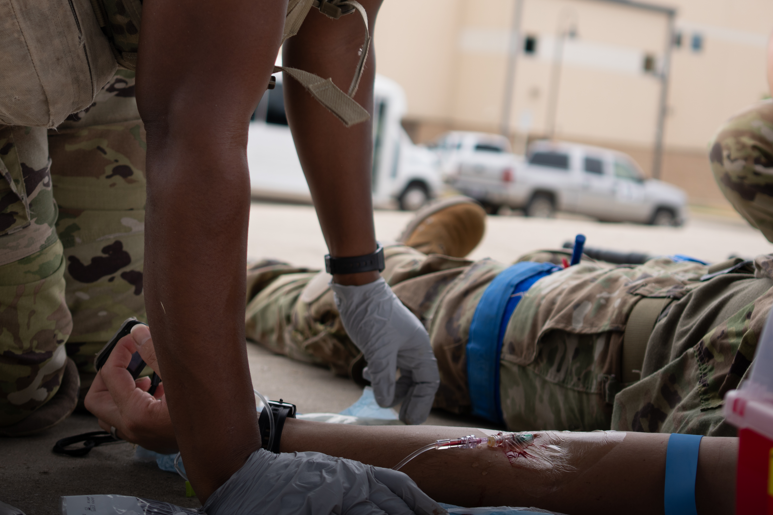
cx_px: 396
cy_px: -8
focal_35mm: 73
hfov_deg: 27.7
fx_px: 1567
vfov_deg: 18.2
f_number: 2.8
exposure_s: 1/500
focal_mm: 35
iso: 100
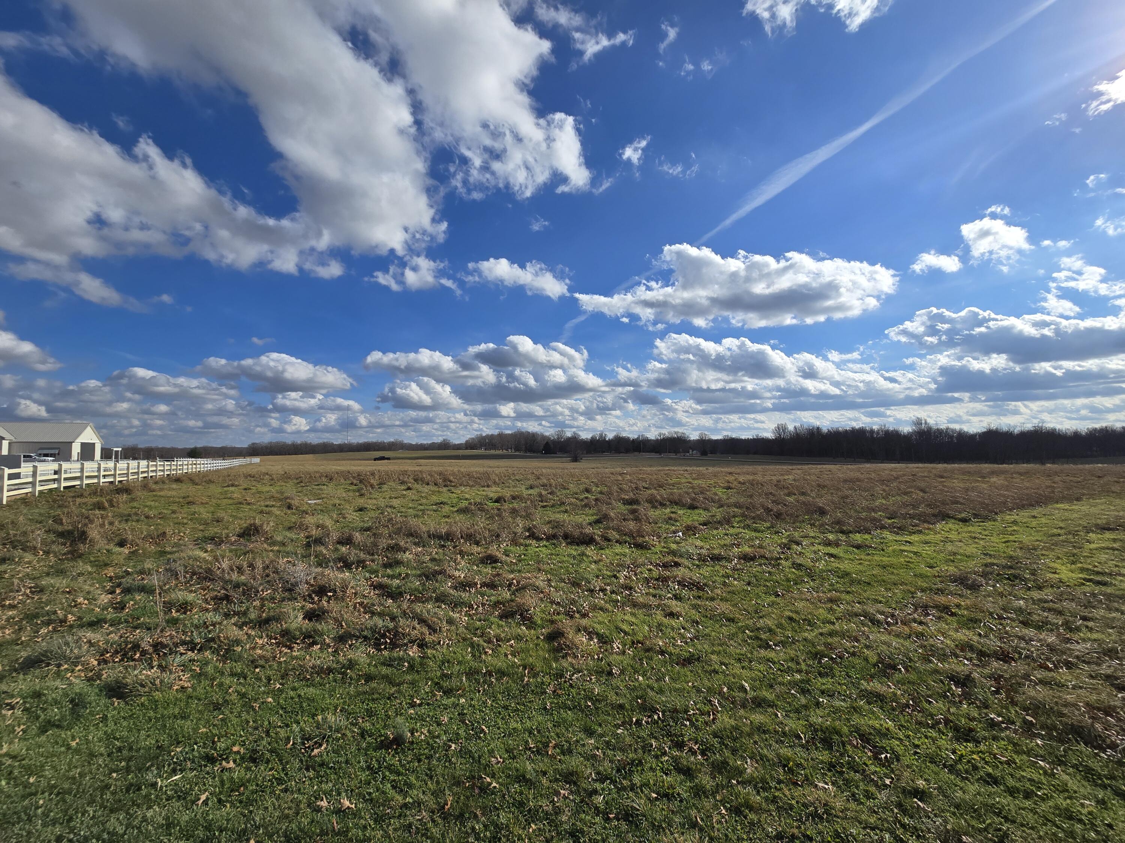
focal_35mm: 13
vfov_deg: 89.9
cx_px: 562
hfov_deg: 106.2
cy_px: 422
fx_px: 422
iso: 50
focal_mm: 2.2
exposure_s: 1/4481
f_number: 2.2
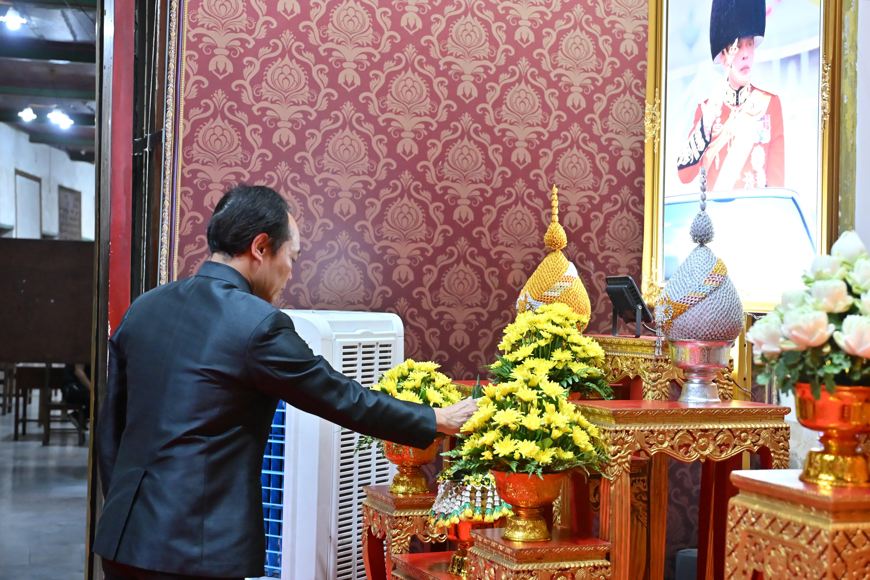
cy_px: 267
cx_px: 507
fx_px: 1257
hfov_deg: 38.1
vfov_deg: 26.0
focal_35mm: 52
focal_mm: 44
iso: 3200
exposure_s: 1/320
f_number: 4
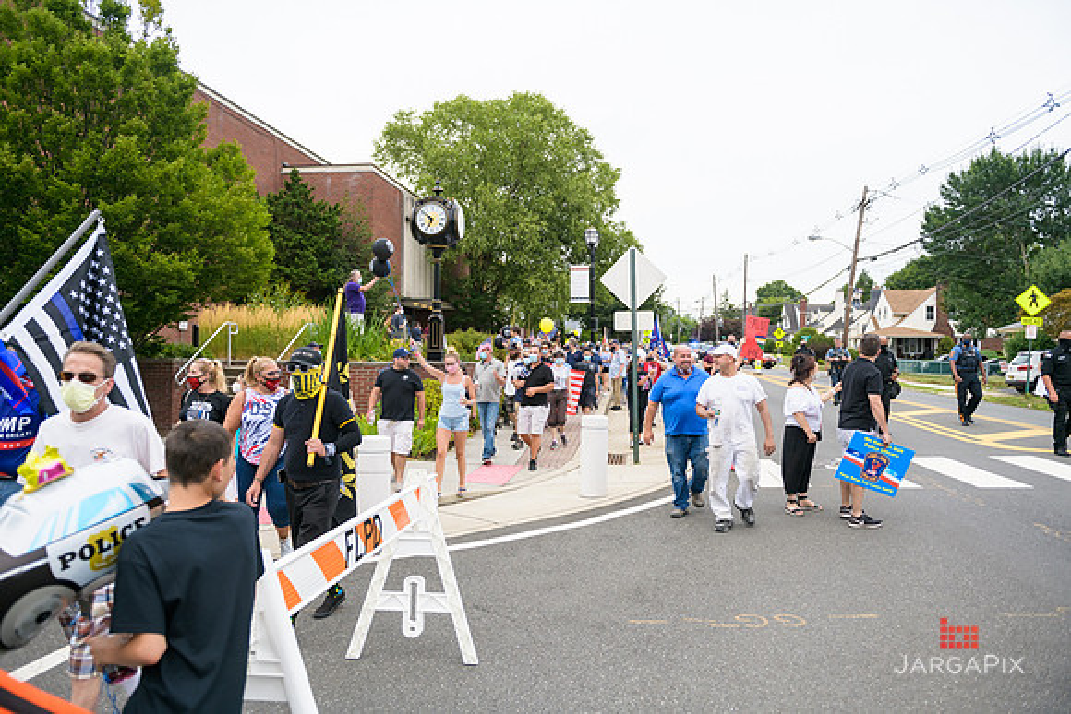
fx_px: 714
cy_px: 357
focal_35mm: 24
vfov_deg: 53.2
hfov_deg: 73.7
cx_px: 536
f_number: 3.2
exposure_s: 1/640
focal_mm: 24
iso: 200
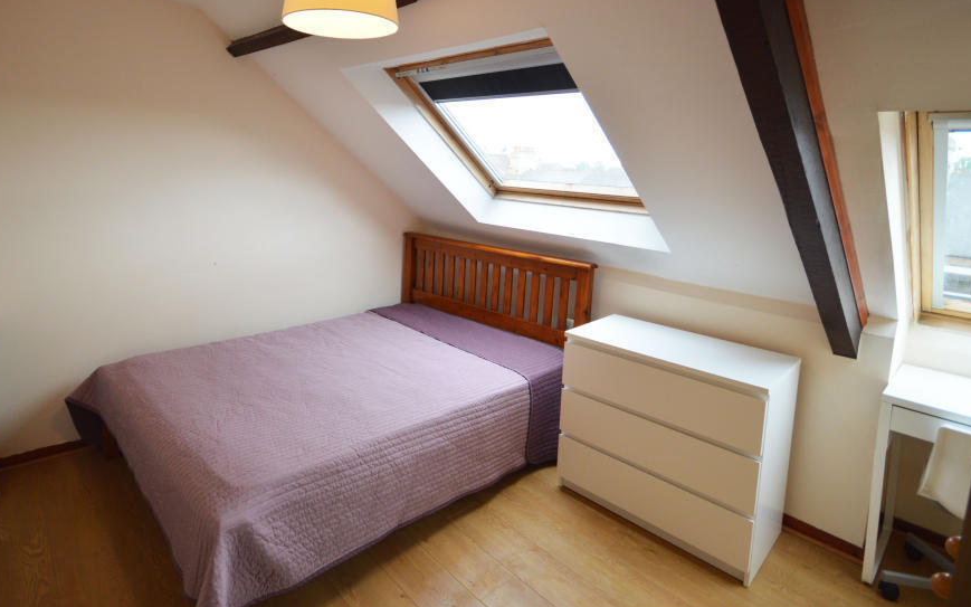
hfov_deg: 90.5
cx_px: 413
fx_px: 476
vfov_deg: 64.1
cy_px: 229
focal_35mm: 18
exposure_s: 1/80
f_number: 4.5
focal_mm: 10
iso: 400
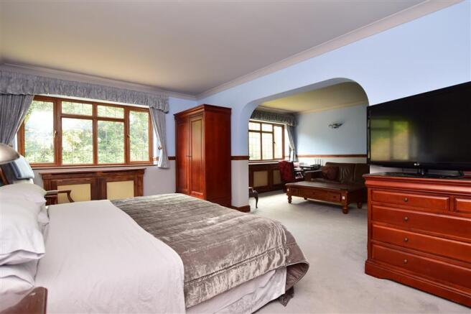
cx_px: 236
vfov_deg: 77.3
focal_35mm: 15
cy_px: 157
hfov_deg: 100.4
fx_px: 196
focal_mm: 10
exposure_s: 1/6
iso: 200
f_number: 5
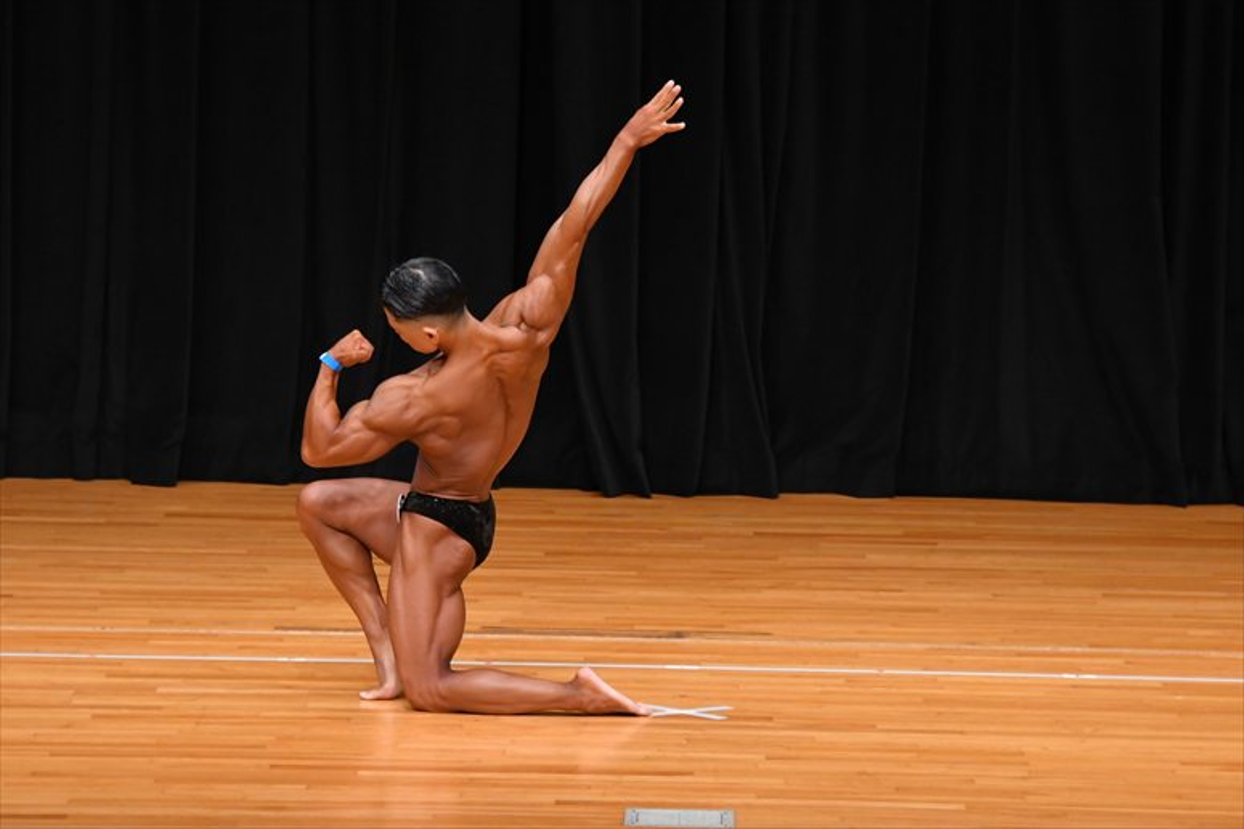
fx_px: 9326
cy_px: 414
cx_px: 622
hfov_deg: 7.6
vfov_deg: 5.1
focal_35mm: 270
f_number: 5.6
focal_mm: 180
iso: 3200
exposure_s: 1/400
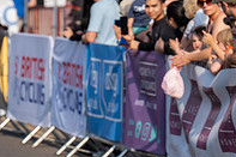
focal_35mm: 545
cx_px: -37
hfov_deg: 3.8
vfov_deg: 2.5
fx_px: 3570
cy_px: 20
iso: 160
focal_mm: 185
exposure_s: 1/1000
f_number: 4.5
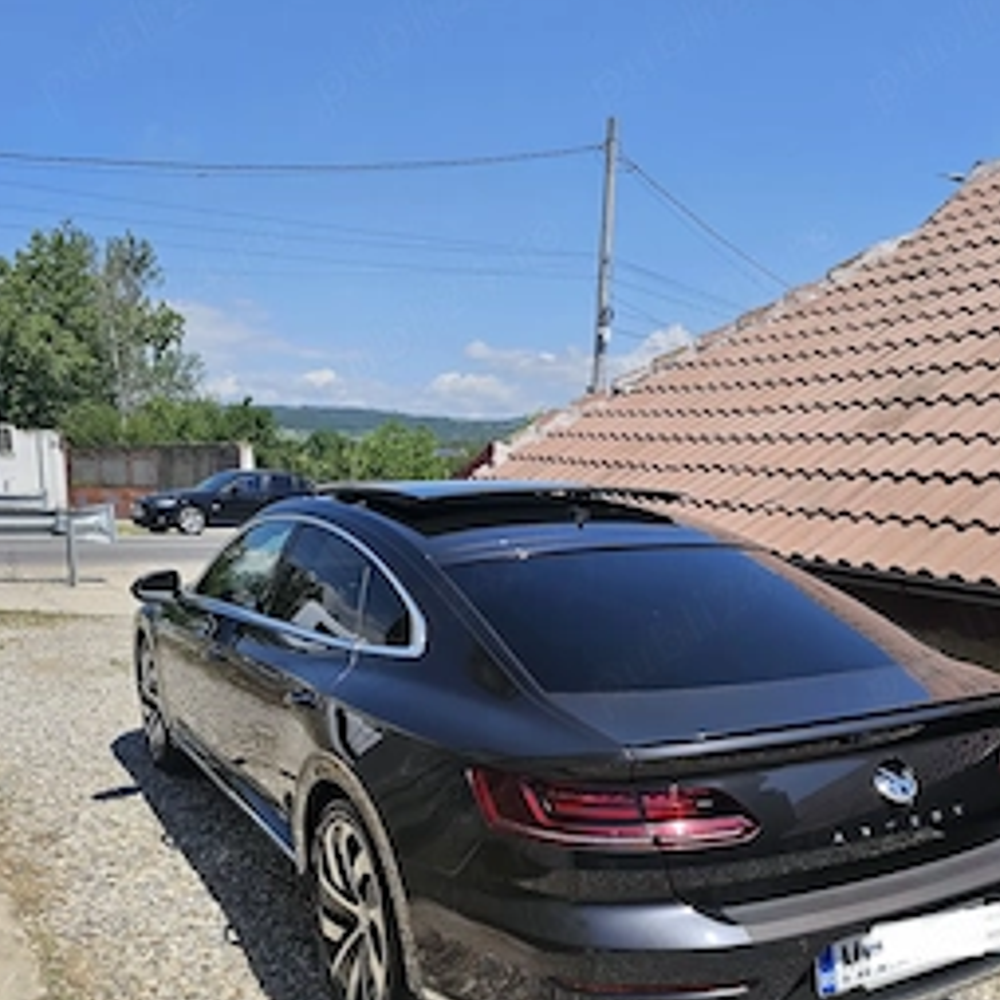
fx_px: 1046
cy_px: 677
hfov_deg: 50.9
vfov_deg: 50.1
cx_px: 575
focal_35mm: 32
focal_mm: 6.3
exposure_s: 1/1000
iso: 10
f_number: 1.7
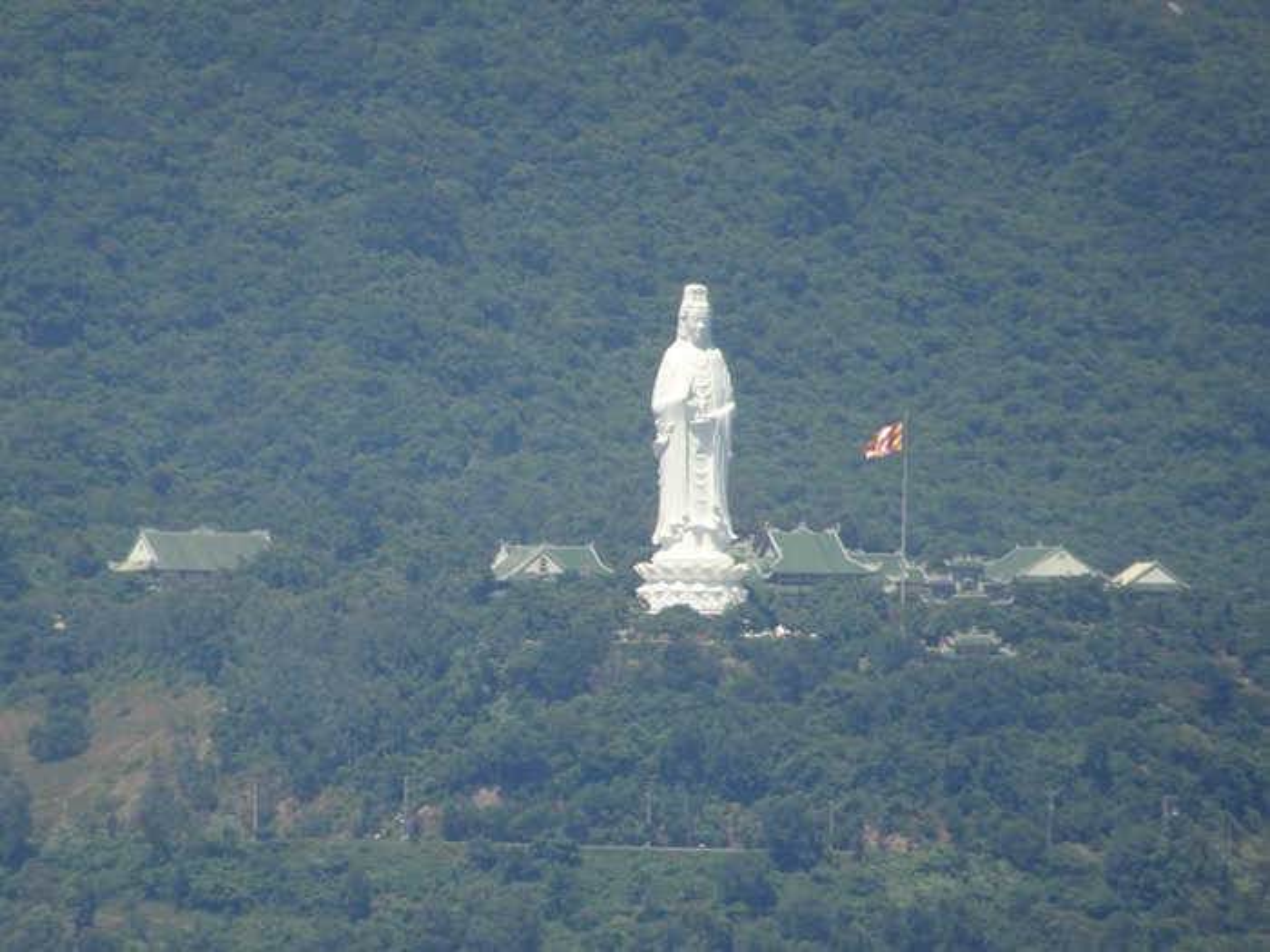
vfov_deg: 2.1
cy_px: 476
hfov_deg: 2.8
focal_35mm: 720
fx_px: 26416
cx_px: 635
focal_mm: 123
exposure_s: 1/320
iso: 80
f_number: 6.4
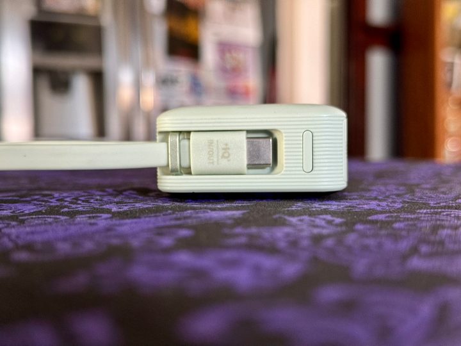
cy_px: 173
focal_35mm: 48
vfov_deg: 30.3
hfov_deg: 39.7
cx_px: 230
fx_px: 639
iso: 320
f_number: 1.78
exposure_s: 1/40
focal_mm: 6.86
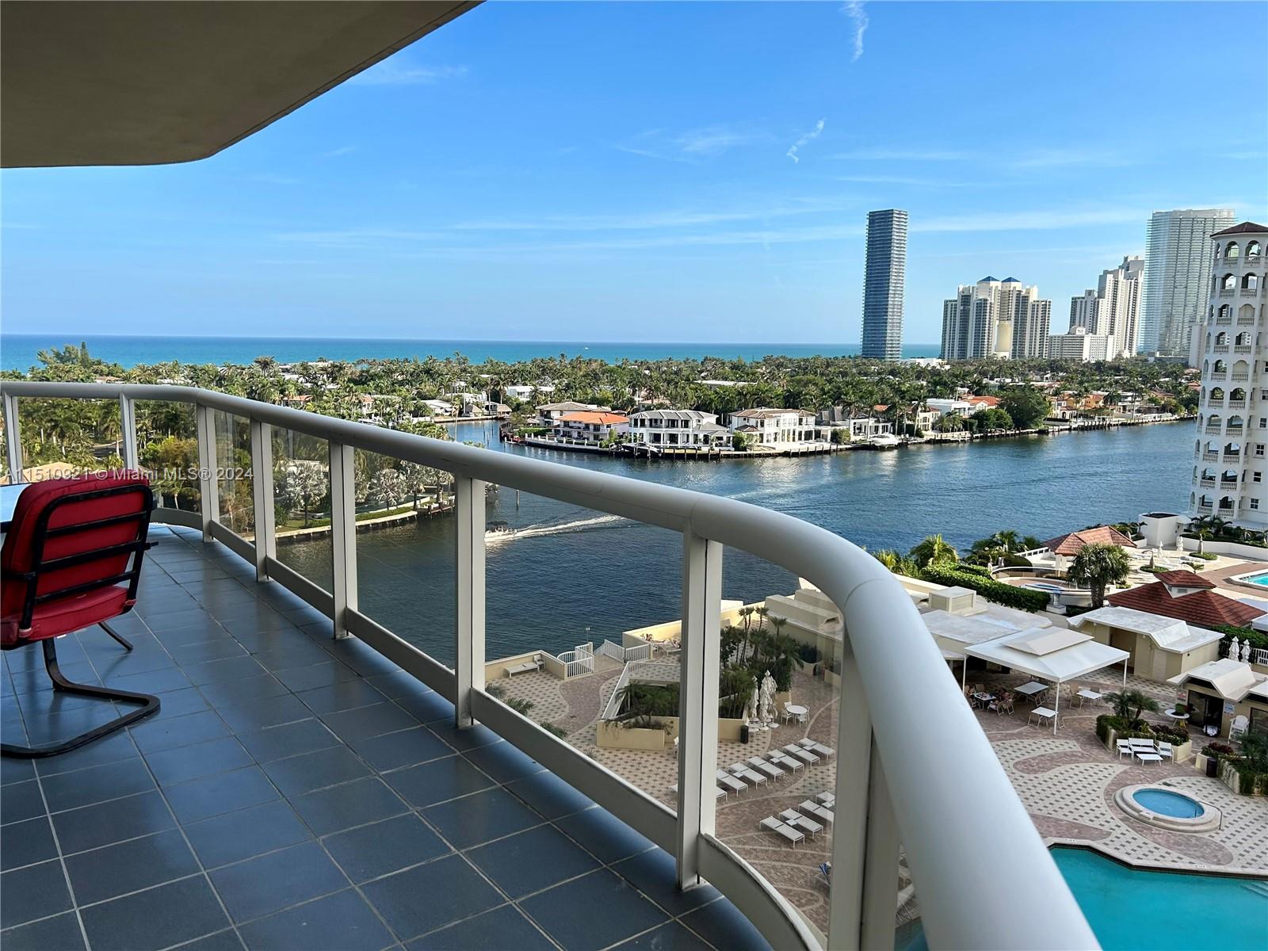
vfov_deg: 53.1
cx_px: 634
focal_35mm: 26
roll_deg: -0.2
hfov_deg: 67.3
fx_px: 952
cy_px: 476
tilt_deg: -8.0
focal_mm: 5.7
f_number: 1.5
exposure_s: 1/3165
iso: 50
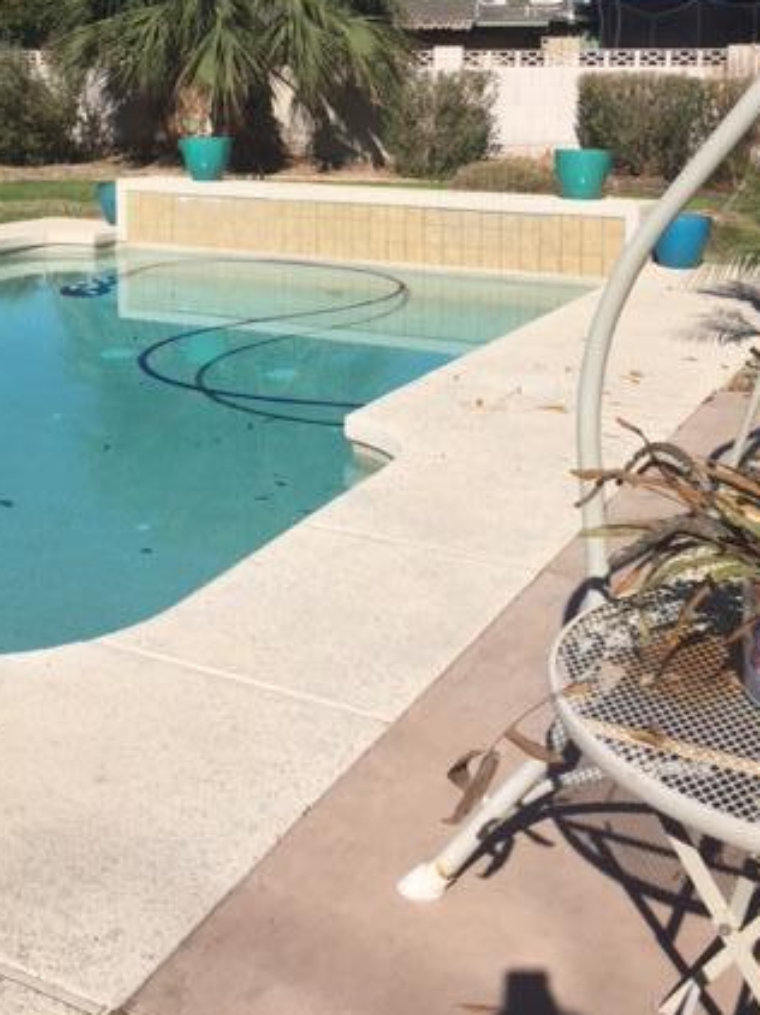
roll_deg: -0.8
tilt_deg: -7.6
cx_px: 332
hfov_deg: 32.8
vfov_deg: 41.7
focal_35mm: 44
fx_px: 1289
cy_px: 260
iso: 32
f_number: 2.2
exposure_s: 1/3597
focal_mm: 4.15
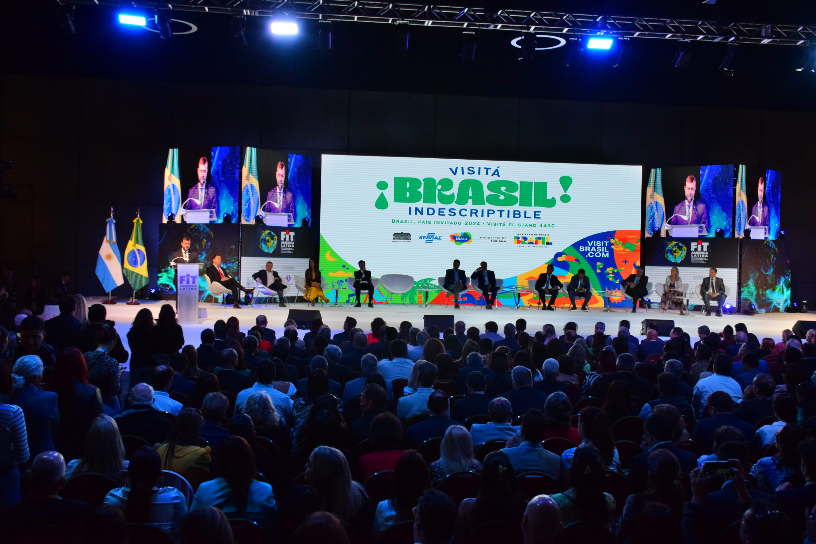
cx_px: 408
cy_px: 272
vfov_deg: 38.4
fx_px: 782
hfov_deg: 55.1
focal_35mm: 34
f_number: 7.1
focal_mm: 23
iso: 3200
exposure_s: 1/500
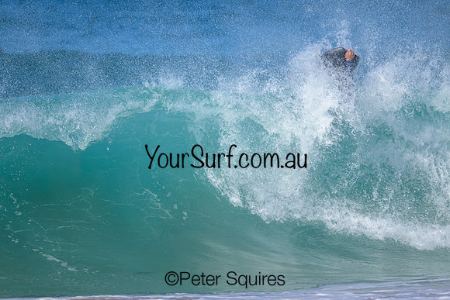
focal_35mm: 889
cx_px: 206
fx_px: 11110
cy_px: 149
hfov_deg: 2.3
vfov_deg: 1.5
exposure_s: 1/2000
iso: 280
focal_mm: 800
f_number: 6.3
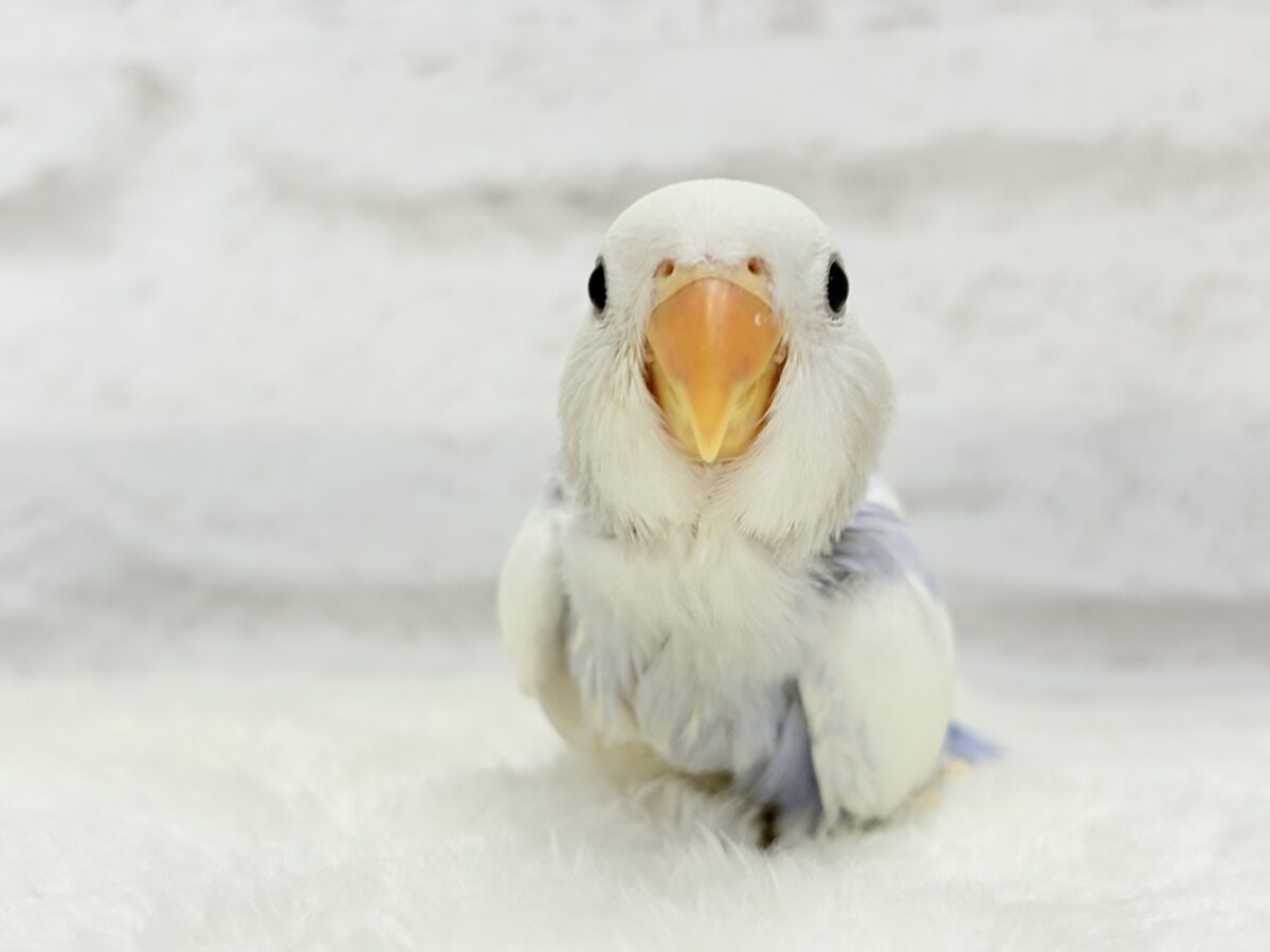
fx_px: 1908
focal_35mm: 52
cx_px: 635
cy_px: 476
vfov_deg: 28.0
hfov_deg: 36.8
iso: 32
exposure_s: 1/50
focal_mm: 5.96
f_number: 1.6
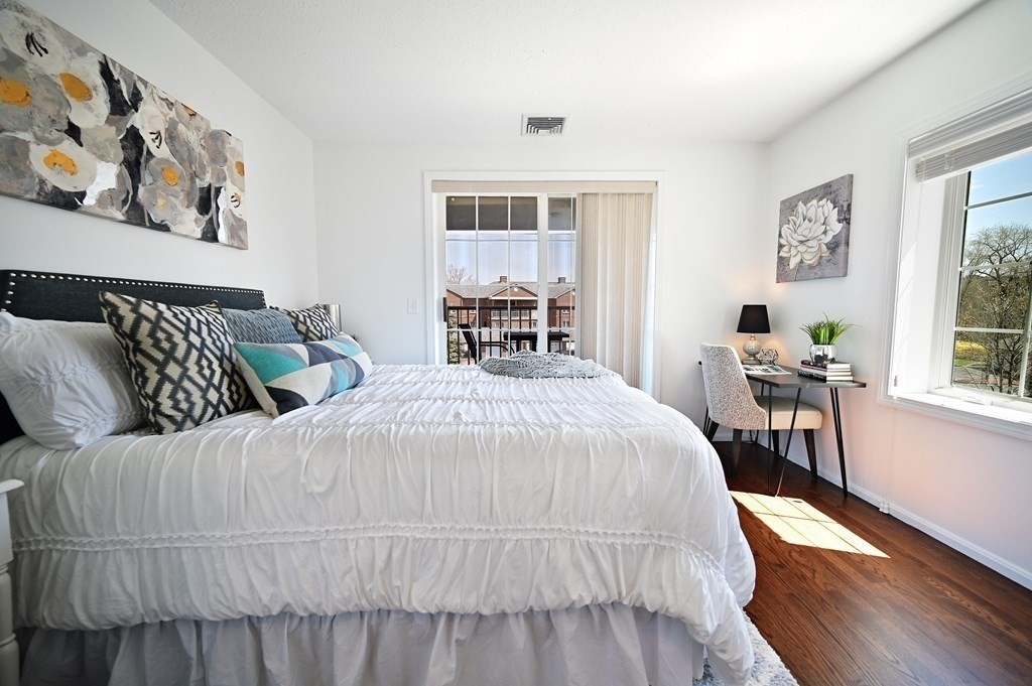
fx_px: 401
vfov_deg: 81.1
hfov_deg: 104.3
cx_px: 516
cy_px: 343
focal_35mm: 14
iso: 200
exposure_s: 1/160
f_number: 4
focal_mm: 14
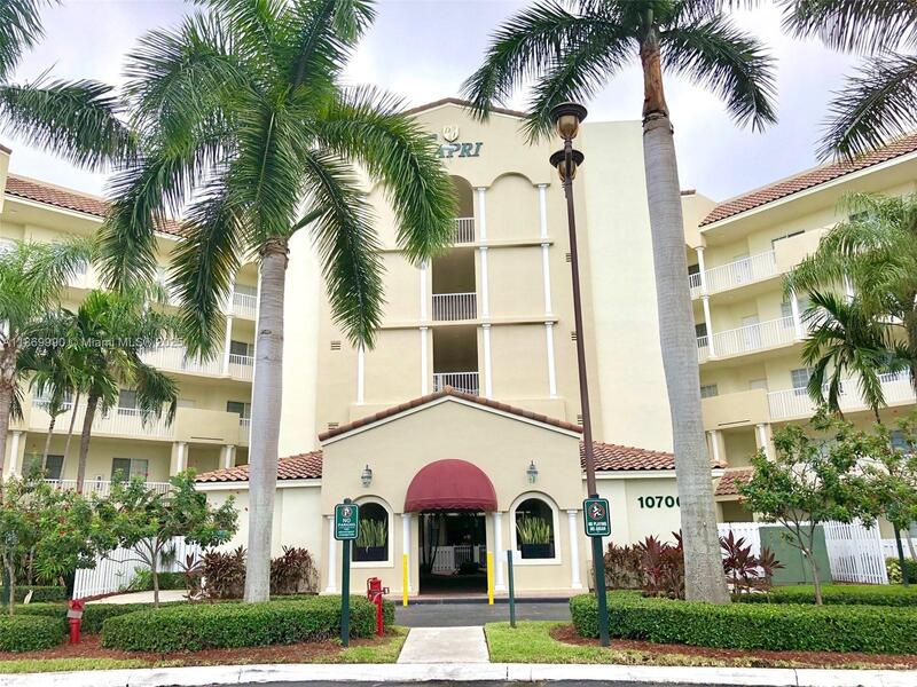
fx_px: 742
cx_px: 458
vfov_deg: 49.7
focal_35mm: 28
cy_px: 344
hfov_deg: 63.4
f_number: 1.8
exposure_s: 1/738
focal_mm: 3.99
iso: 20
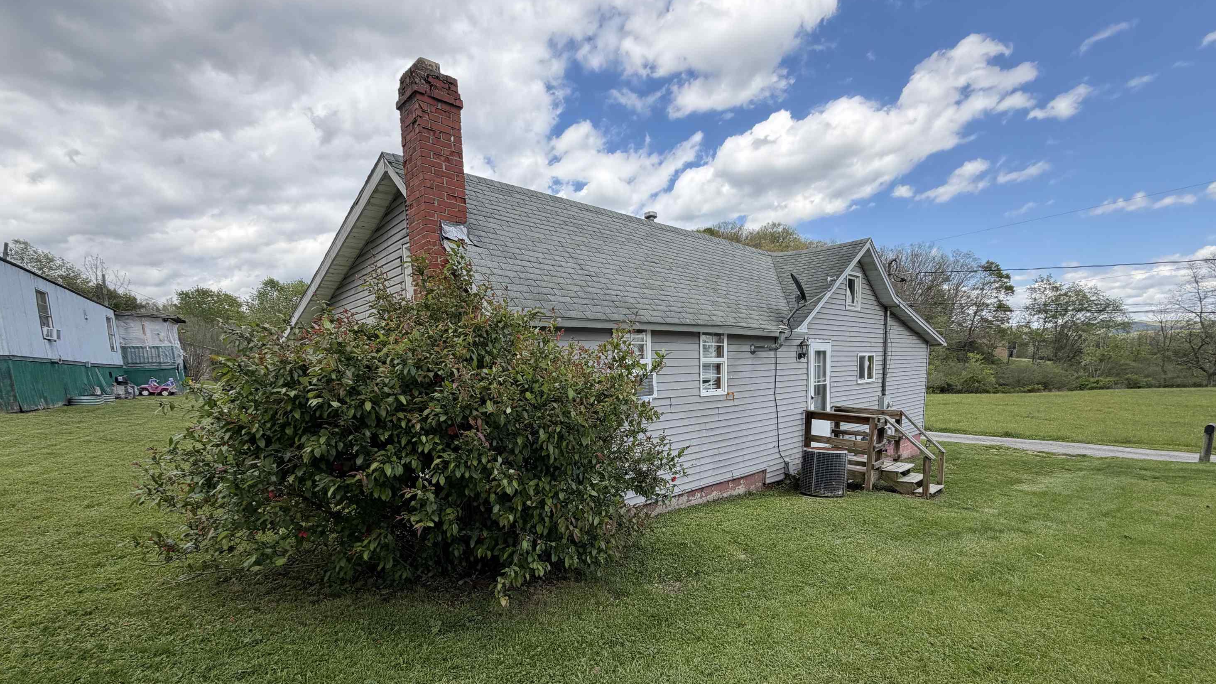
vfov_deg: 65.9
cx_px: 635
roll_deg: +2.2
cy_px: 434
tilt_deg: -7.9
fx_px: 516
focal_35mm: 16
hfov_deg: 99.3
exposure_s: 1/760
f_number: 2.2
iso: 40
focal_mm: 2.22
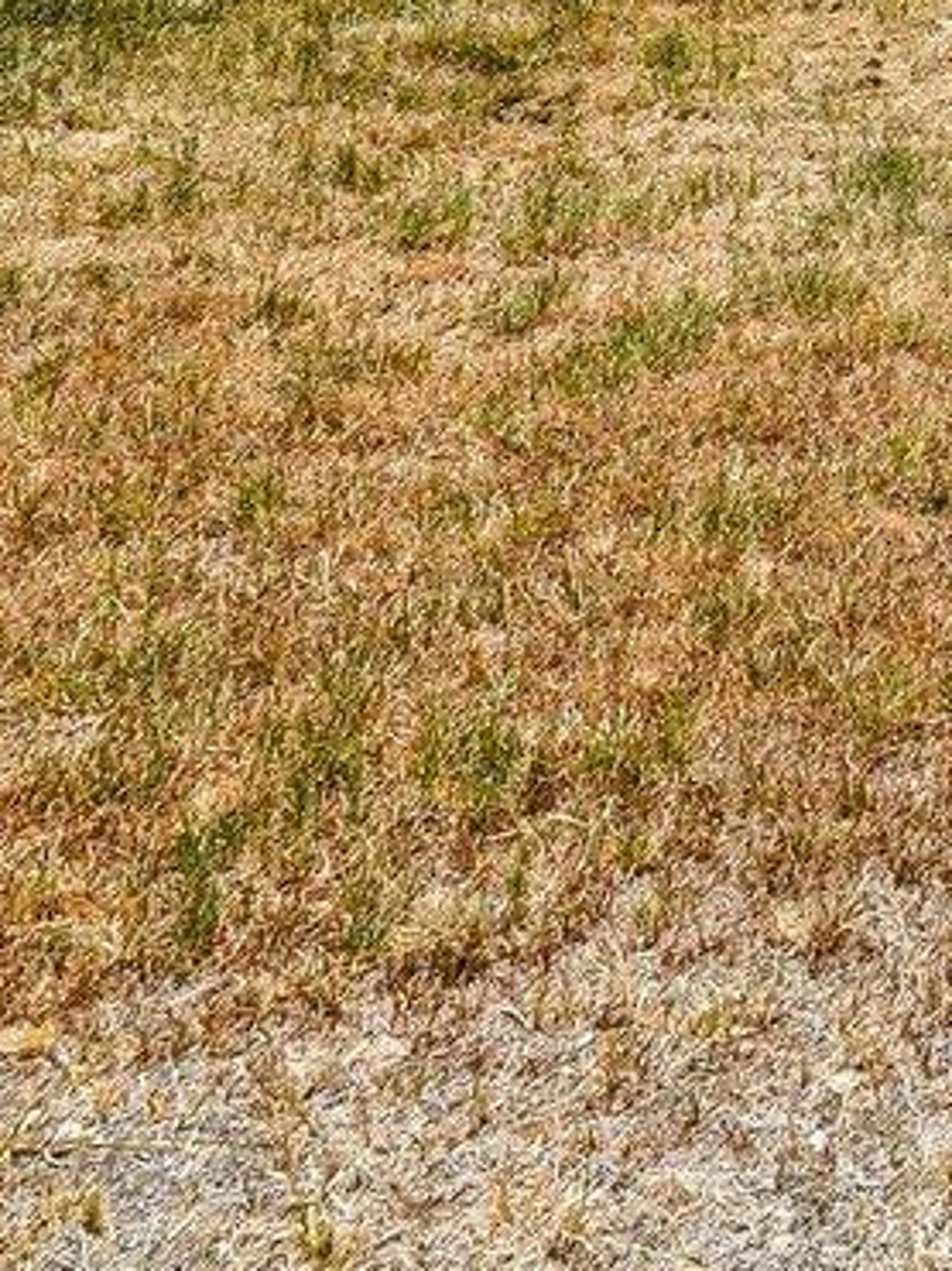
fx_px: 3119
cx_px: 1996
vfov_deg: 18.4
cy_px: -975
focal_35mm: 85
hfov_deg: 14.1
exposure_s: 1/1000
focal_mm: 16
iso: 400
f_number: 9
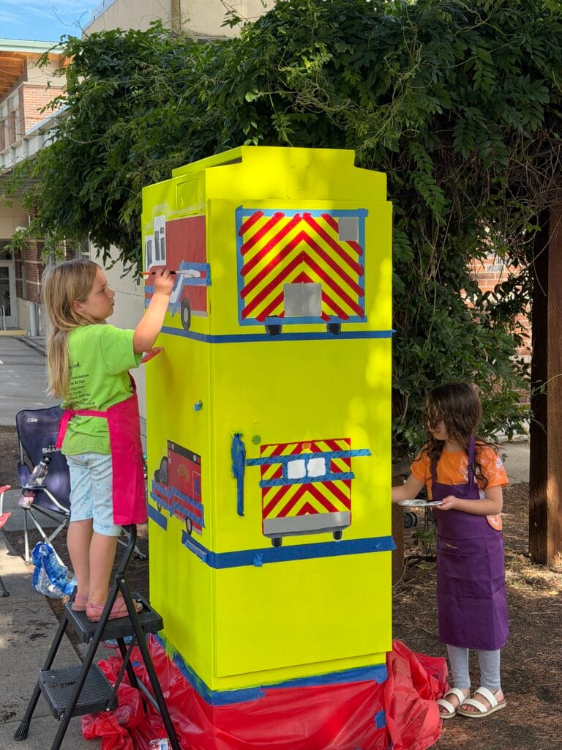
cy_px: 375
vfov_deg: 39.7
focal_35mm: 48
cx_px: 281
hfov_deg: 30.3
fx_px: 1039
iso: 80
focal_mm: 6.76
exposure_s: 1/1513
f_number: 1.78
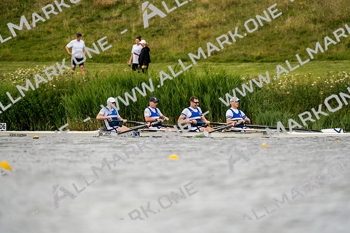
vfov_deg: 2.3
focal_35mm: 600
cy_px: 116
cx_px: 175
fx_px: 5834
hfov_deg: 3.4
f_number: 6.3
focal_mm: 600
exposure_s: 1/2000
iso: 320
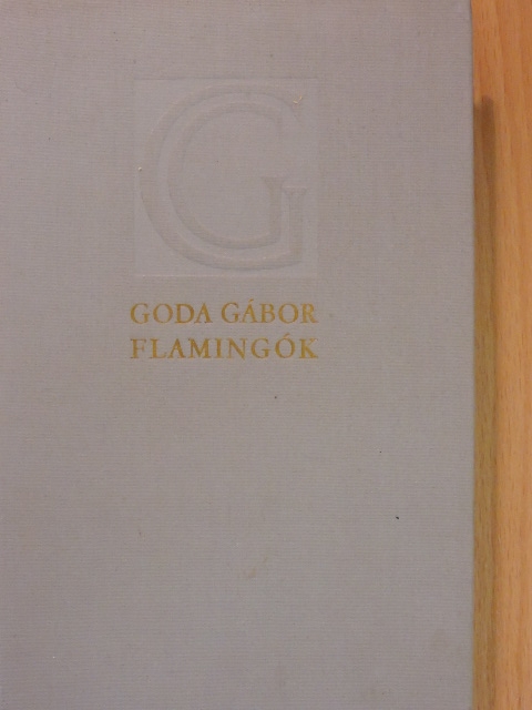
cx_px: 266
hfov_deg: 21.0
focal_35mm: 70
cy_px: 355
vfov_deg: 27.8
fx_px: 1434
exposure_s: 1/100
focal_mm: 12.5
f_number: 4.5
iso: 1600
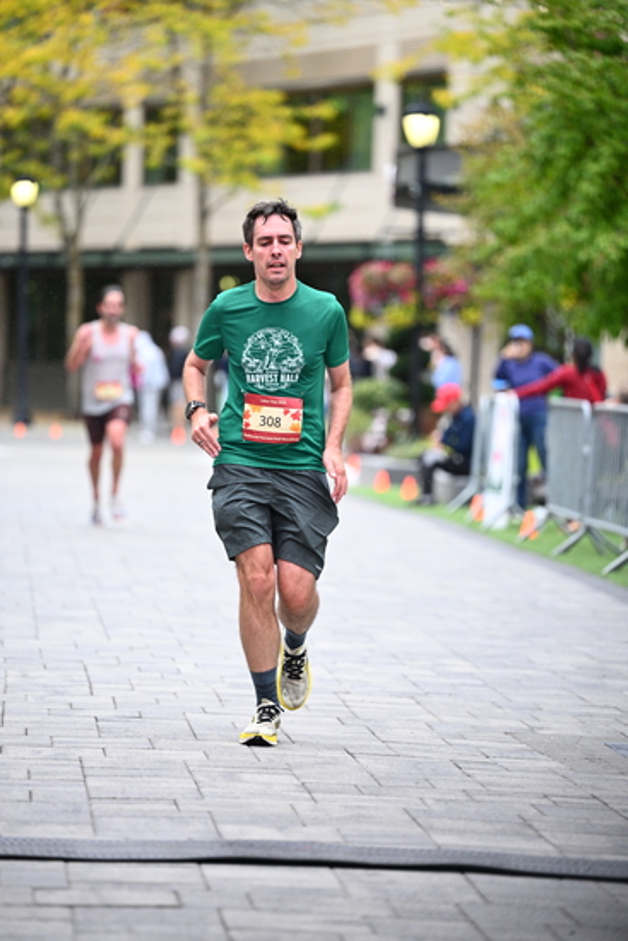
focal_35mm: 160
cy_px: 470
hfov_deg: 8.6
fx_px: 4184
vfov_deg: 12.8
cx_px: 314
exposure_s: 1/1600
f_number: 2.8
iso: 1250
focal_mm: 160
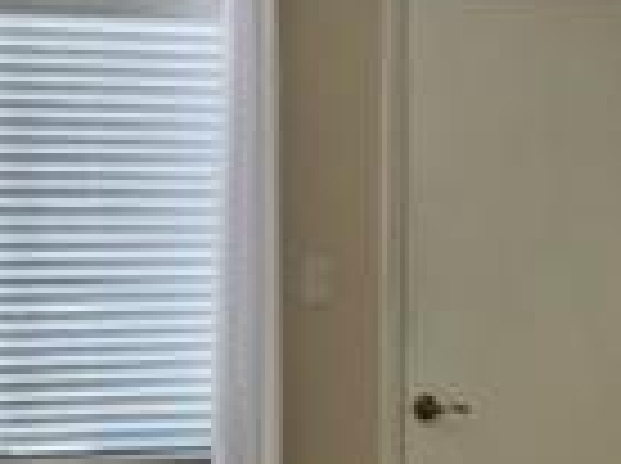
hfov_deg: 16.3
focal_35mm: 121
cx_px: 248
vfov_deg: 12.2
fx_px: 2167
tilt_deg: -1.5
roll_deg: +0.4
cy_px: 311
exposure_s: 1/120
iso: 125
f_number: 1.5
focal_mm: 5.7
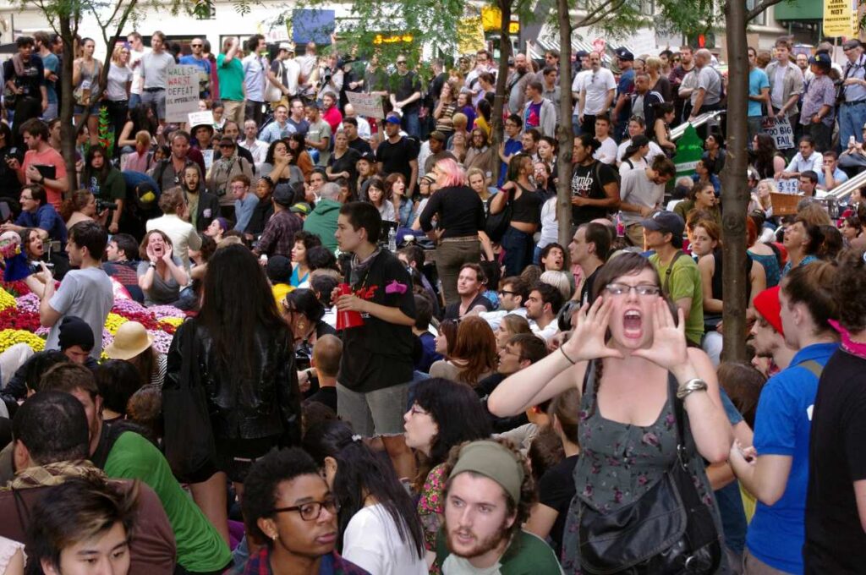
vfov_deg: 18.9
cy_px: 288
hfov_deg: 28.1
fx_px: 1730
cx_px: 433
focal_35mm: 72
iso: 1600
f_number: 5.6
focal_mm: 47.5
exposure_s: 1/160
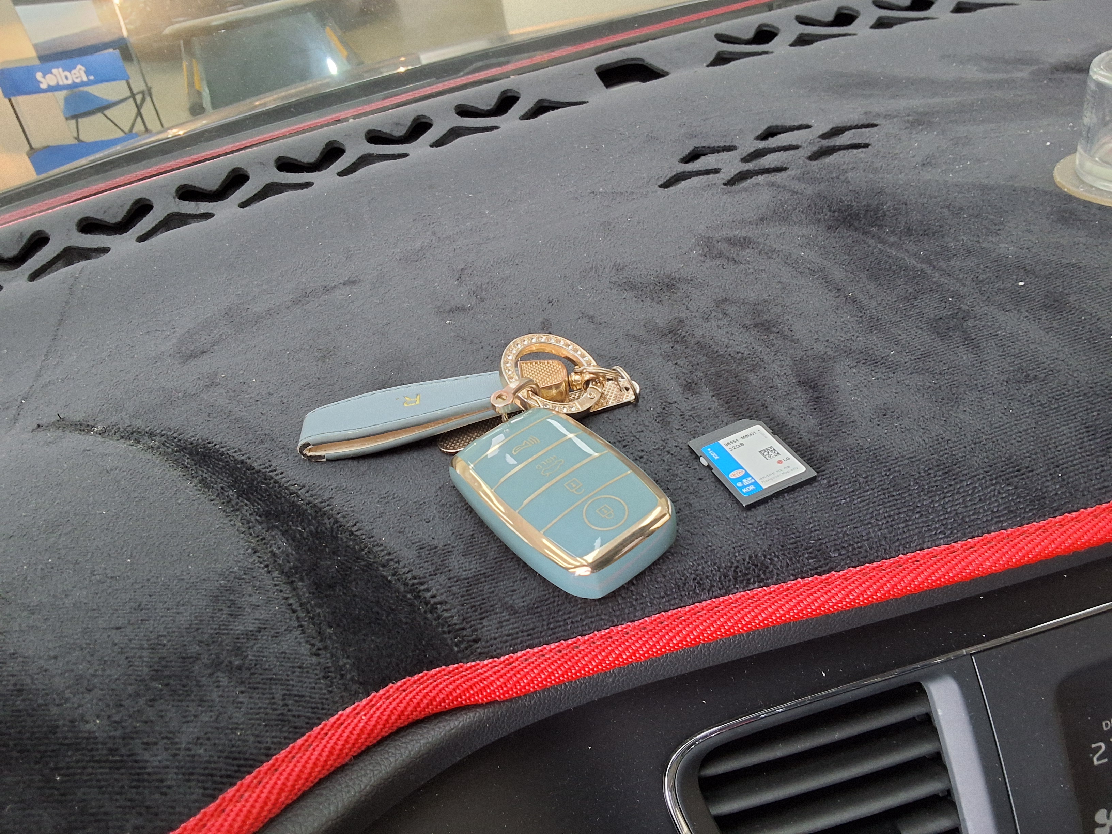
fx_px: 899
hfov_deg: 63.4
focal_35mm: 28
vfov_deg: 49.7
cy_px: 417
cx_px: 556
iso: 125
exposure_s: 1/40
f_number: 1.9
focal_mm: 2.91
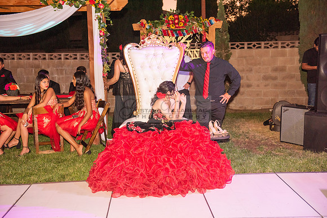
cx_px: 164
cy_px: 109
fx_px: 436
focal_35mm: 48
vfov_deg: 28.1
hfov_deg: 41.1
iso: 1600
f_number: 3.5
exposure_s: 1/200
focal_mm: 48
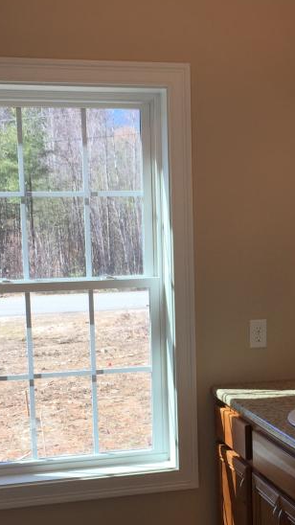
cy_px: 342
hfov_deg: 20.3
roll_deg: +1.3
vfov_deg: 35.2
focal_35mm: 59
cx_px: 191
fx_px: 821
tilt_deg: -7.6
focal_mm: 4.15
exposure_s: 1/241
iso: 32
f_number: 2.2
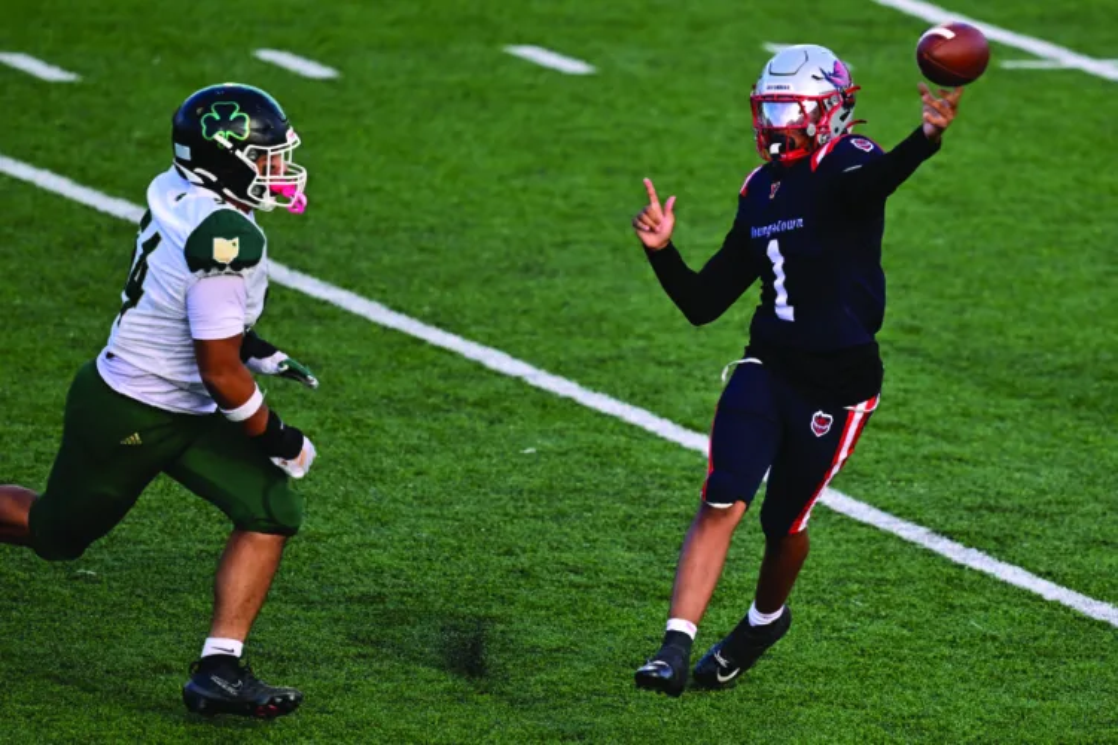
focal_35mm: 400
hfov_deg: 5.2
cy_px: 372
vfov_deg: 3.4
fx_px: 12416
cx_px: 559
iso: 1000
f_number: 3.2
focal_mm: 400
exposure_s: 1/1600
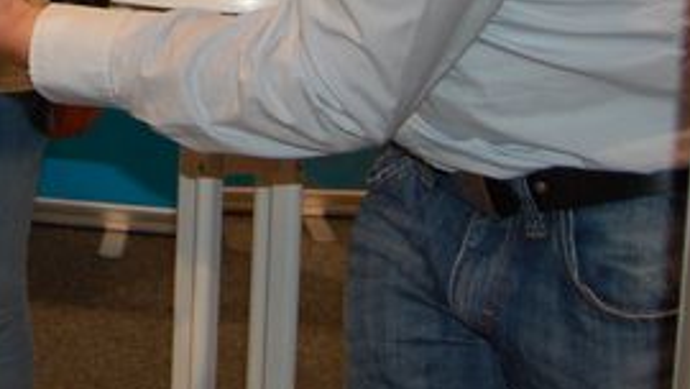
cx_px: -171
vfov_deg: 12.1
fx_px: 1702
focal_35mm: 93
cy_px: -267
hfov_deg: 21.1
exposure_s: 1/60
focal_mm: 20
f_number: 3.8
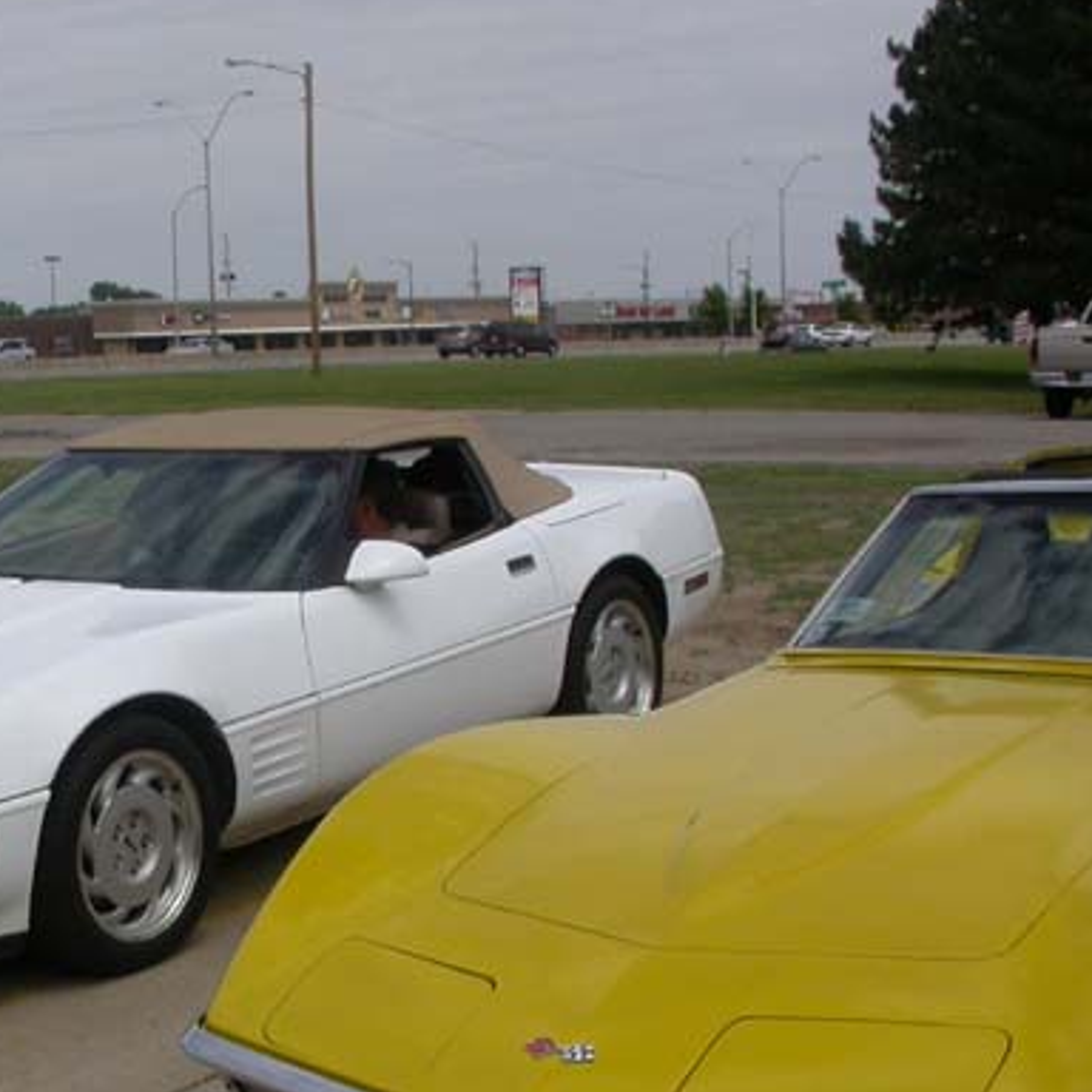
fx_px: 2498
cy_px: 677
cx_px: 71
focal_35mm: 70
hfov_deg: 23.9
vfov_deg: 24.6
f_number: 7.5
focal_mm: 7.85
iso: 100
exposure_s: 1/719
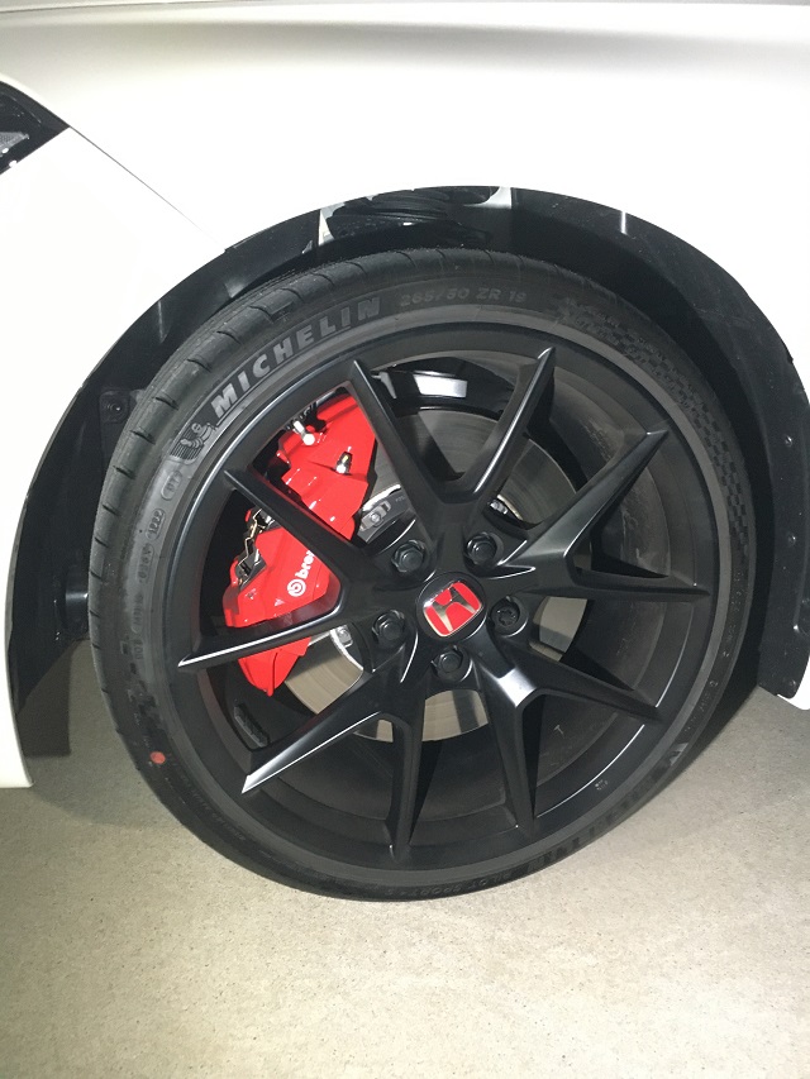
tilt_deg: -19.8
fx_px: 905
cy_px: 540
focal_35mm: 29
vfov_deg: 61.7
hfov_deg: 48.2
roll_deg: +0.6
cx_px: 405
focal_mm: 4.15
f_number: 2.2
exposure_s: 1/15
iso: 400
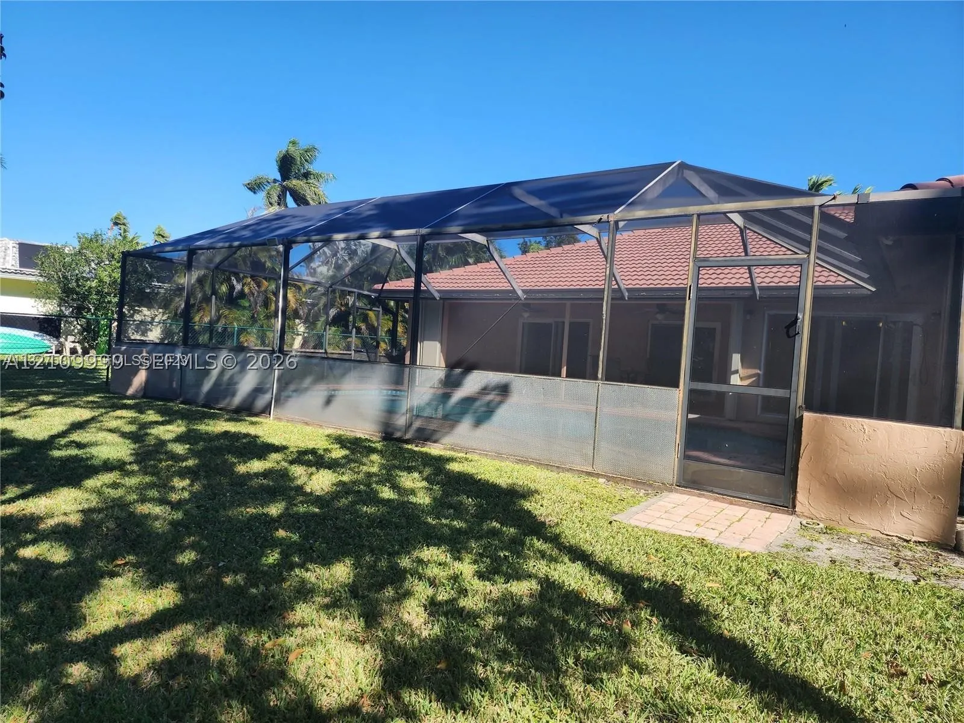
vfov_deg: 58.9
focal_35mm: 23
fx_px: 641
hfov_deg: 73.9
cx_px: 482
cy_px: 362
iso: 12
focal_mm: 6.4
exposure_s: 1/566
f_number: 1.8
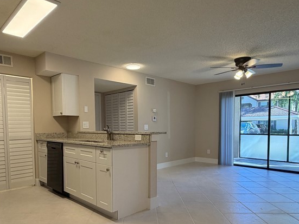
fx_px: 225
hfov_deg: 67.2
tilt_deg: -3.0
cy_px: 139
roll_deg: +0.8
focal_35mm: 26
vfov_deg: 52.6
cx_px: 141
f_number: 2.2
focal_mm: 2.22
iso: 160
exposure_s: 1/120
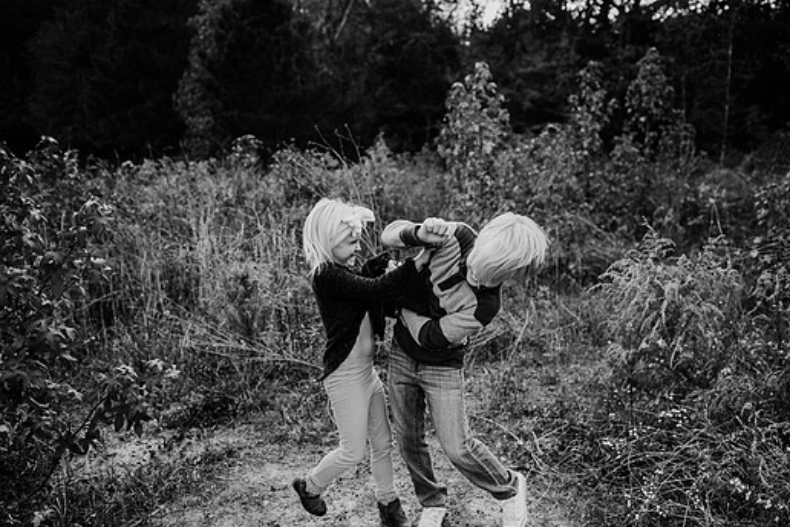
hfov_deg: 67.3
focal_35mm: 27
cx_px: 427
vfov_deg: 47.8
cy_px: 293
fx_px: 592
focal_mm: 24
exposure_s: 1/1000
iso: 200
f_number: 2.5
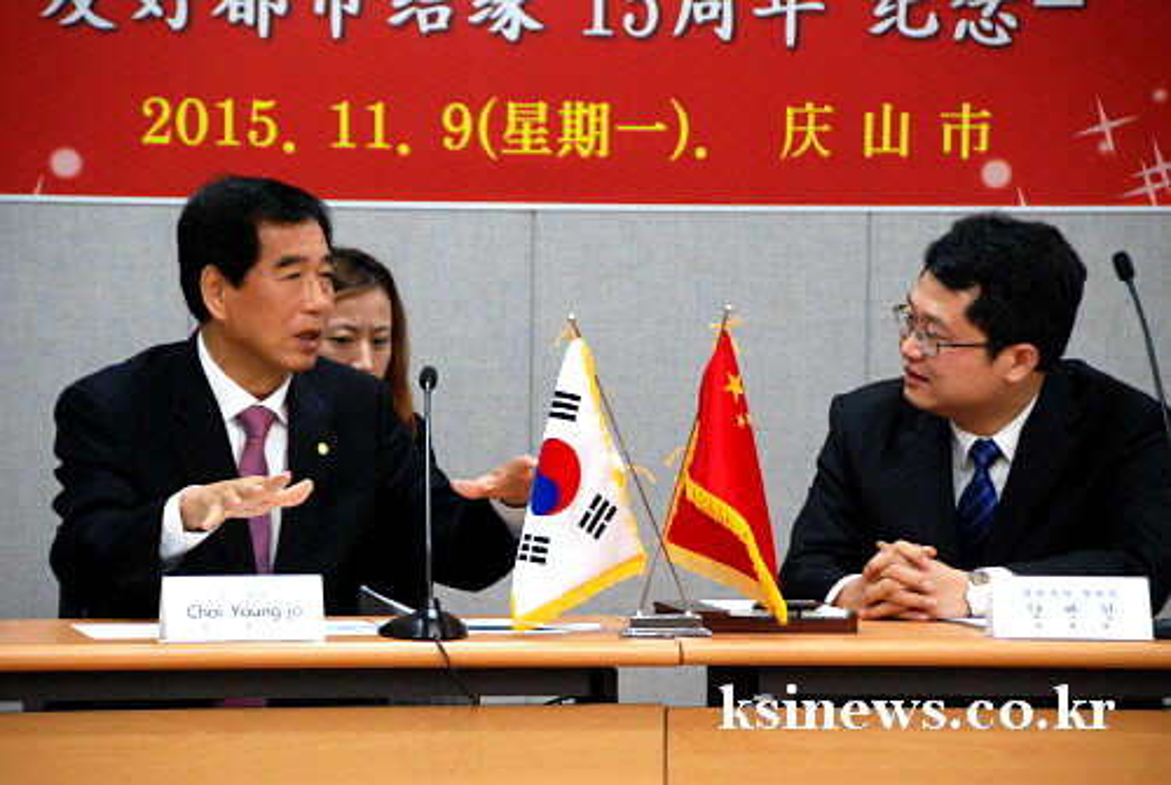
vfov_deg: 6.8
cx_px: 586
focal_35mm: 202
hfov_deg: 10.1
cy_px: 392
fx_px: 6597
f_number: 5.6
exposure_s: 1/60
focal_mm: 135
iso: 1250
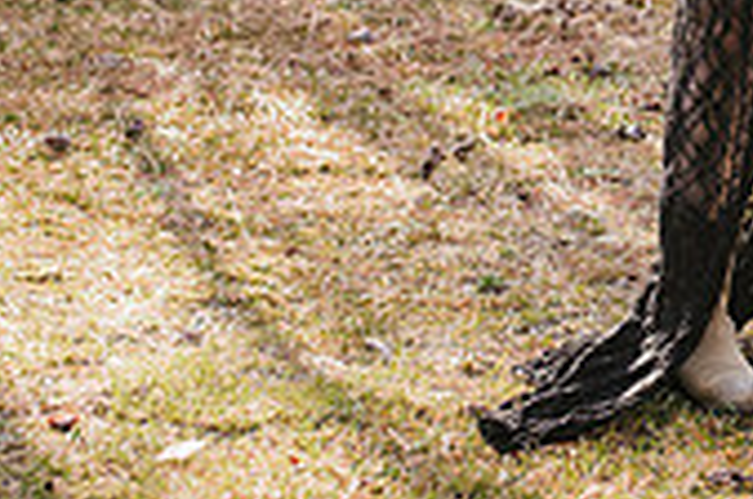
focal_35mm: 172
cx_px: 1065
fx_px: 3591
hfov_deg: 11.6
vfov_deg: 7.8
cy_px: -261
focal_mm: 50
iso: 100
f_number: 2.8
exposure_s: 1/200
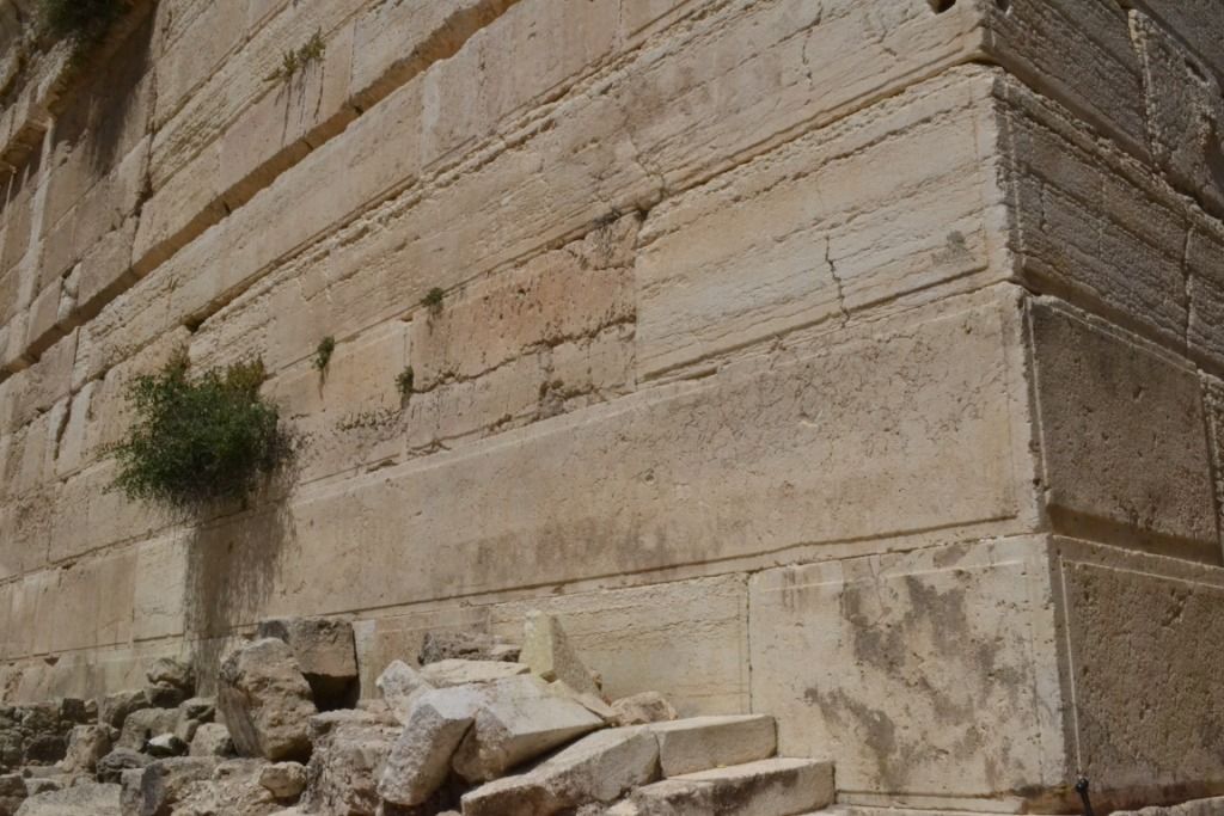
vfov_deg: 40.0
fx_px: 1122
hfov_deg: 57.2
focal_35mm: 33
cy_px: 408
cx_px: 612
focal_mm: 22
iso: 3200
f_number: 25
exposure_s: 1/2500
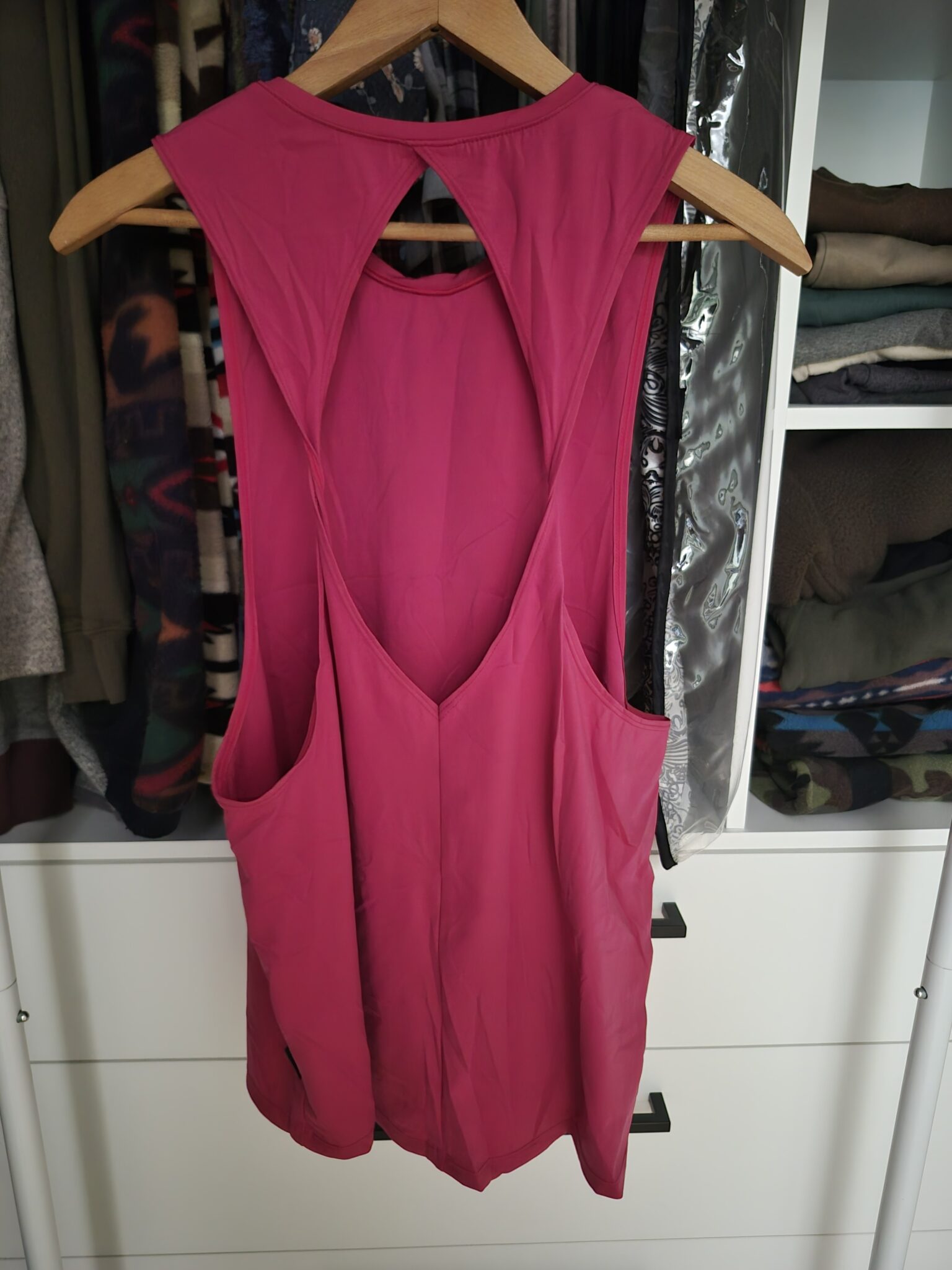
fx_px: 843
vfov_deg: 73.9
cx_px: 476
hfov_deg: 58.9
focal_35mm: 23
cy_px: 635
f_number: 1.8
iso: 2000
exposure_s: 1/24
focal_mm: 5.4
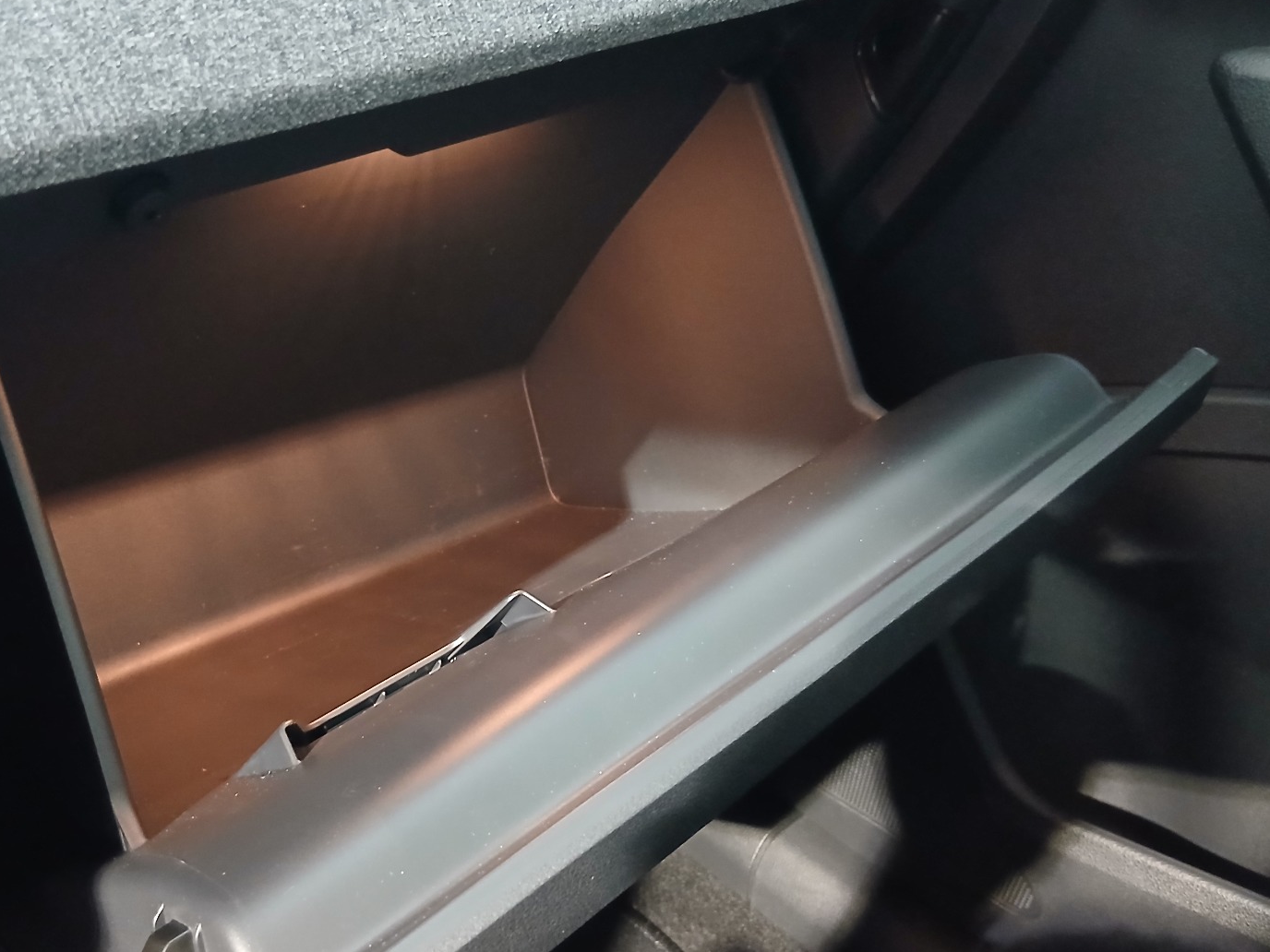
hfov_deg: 53.2
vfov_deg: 41.6
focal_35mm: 34
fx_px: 1247
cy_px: 580
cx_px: 458
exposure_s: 1/16.7
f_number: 1.8
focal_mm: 3.98
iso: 800
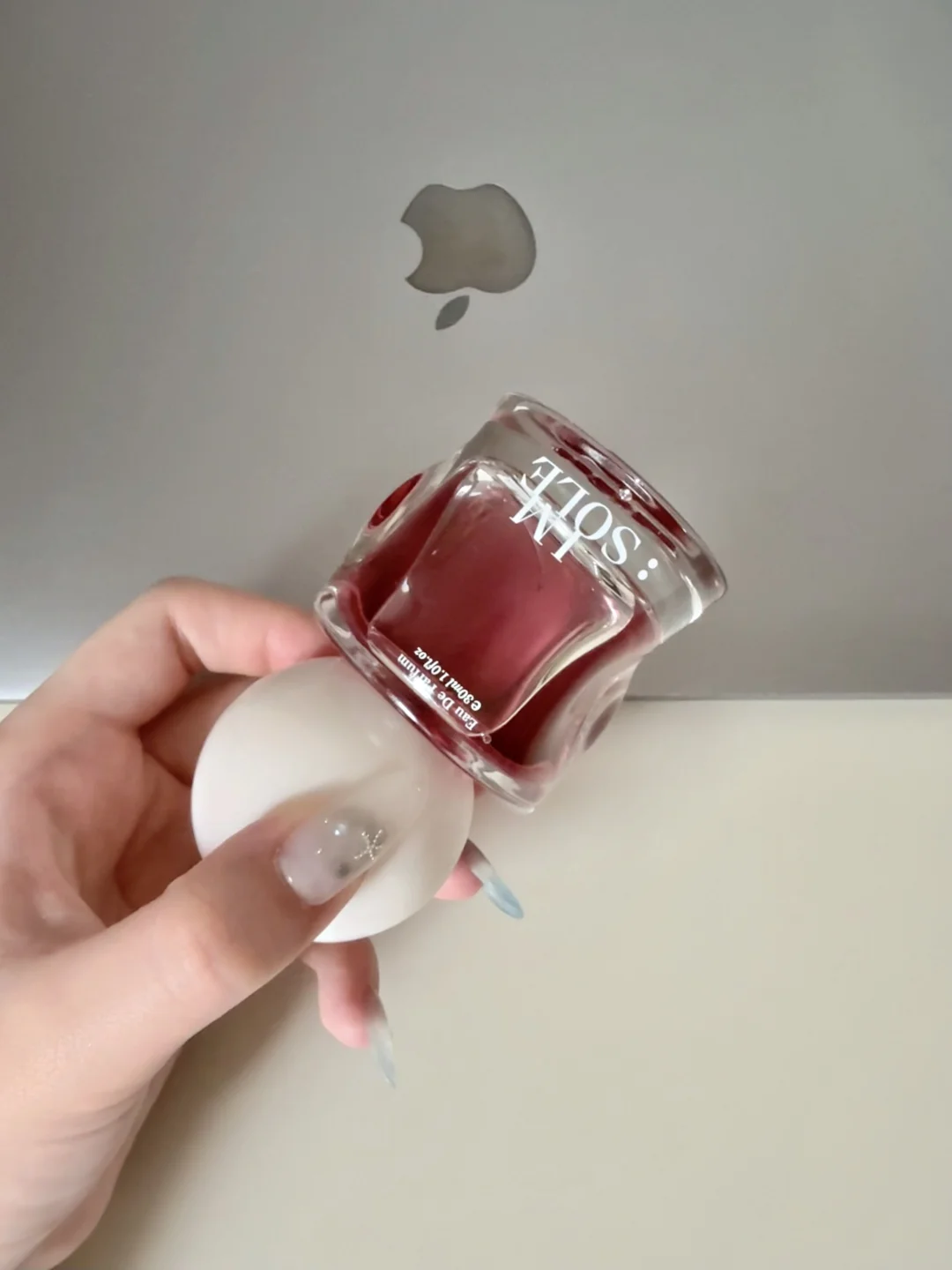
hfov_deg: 56.8
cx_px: 476
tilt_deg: -74.1
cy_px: 635
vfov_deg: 71.6
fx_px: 880
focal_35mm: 24
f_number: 2.2
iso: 320
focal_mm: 2.22
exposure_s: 1/88
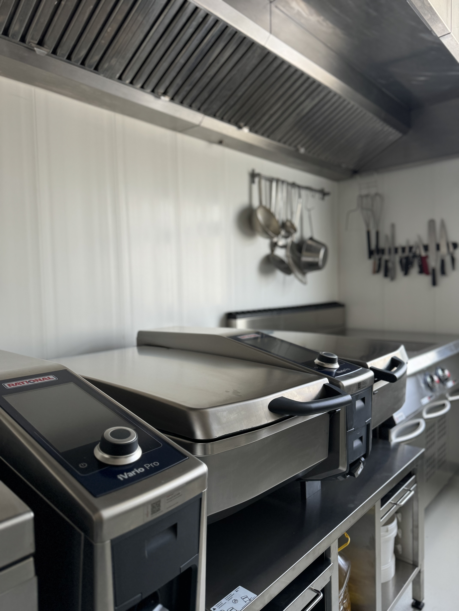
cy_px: 306
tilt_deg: -2.2
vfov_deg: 71.6
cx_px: 230
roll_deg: +1.6
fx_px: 424
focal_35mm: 24
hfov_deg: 56.8
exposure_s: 1/121
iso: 125
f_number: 1.78
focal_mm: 6.76
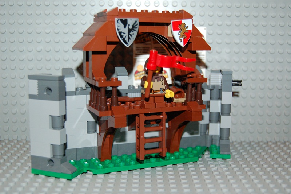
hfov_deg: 41.1
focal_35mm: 48
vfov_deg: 28.0
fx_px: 388
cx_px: 146
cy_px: 97
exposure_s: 1/60
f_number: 4.5
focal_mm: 32
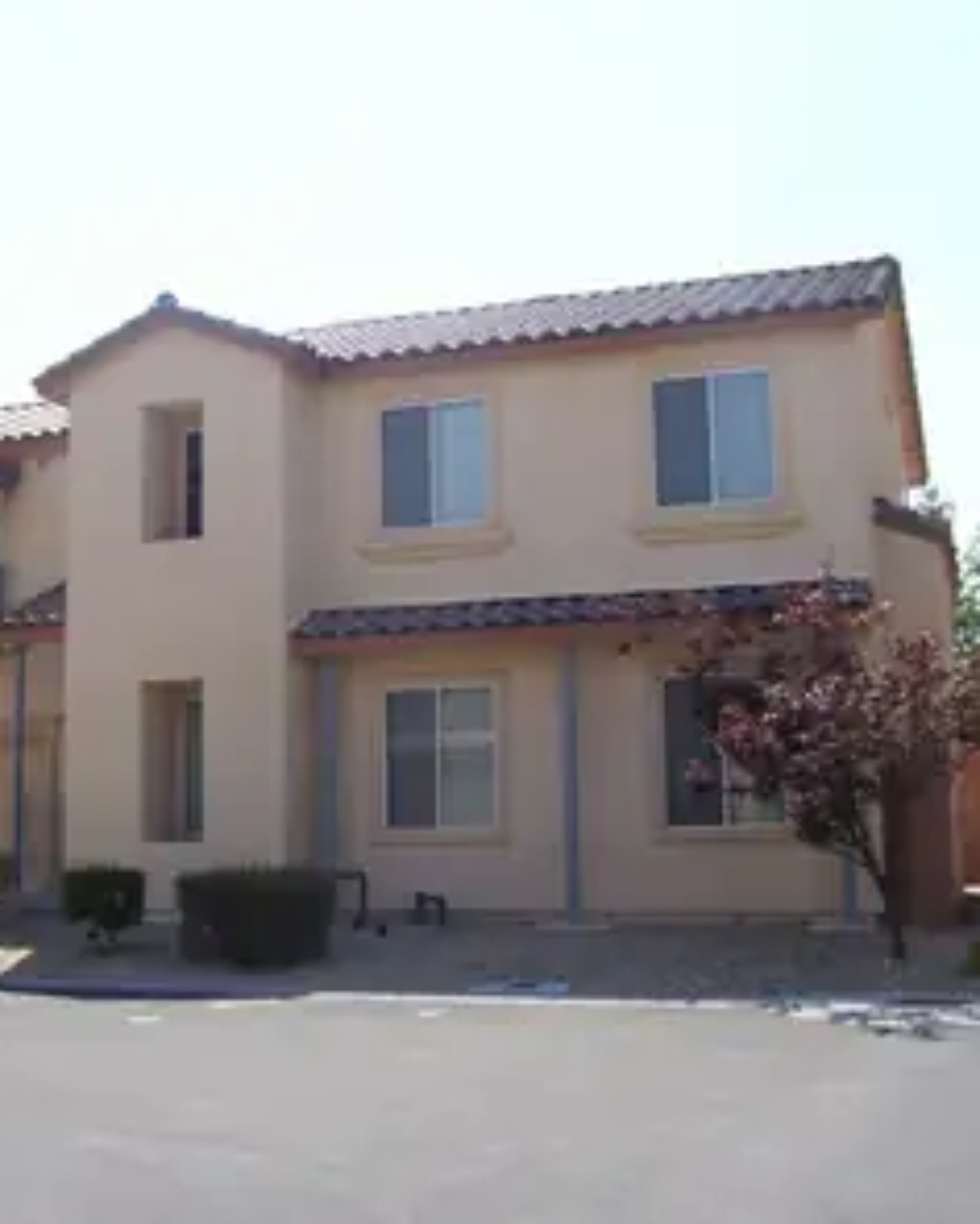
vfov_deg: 41.2
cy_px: 618
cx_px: 303
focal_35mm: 45
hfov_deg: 33.1
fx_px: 1631
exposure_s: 1/350
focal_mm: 5.6
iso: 80
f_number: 4.8
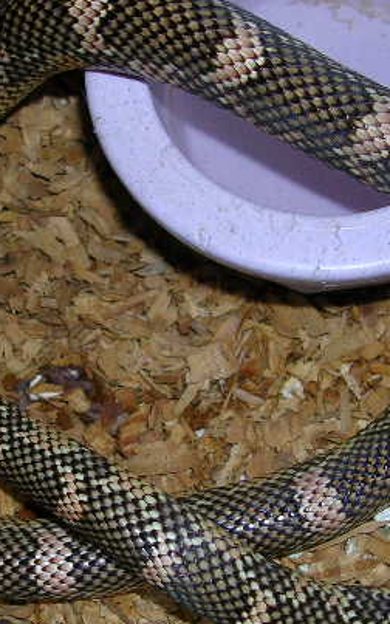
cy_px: 331
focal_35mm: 64
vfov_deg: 32.0
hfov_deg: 20.3
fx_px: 1088
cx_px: 142
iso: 50
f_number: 2.8
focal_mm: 5.8
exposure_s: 1/60.1
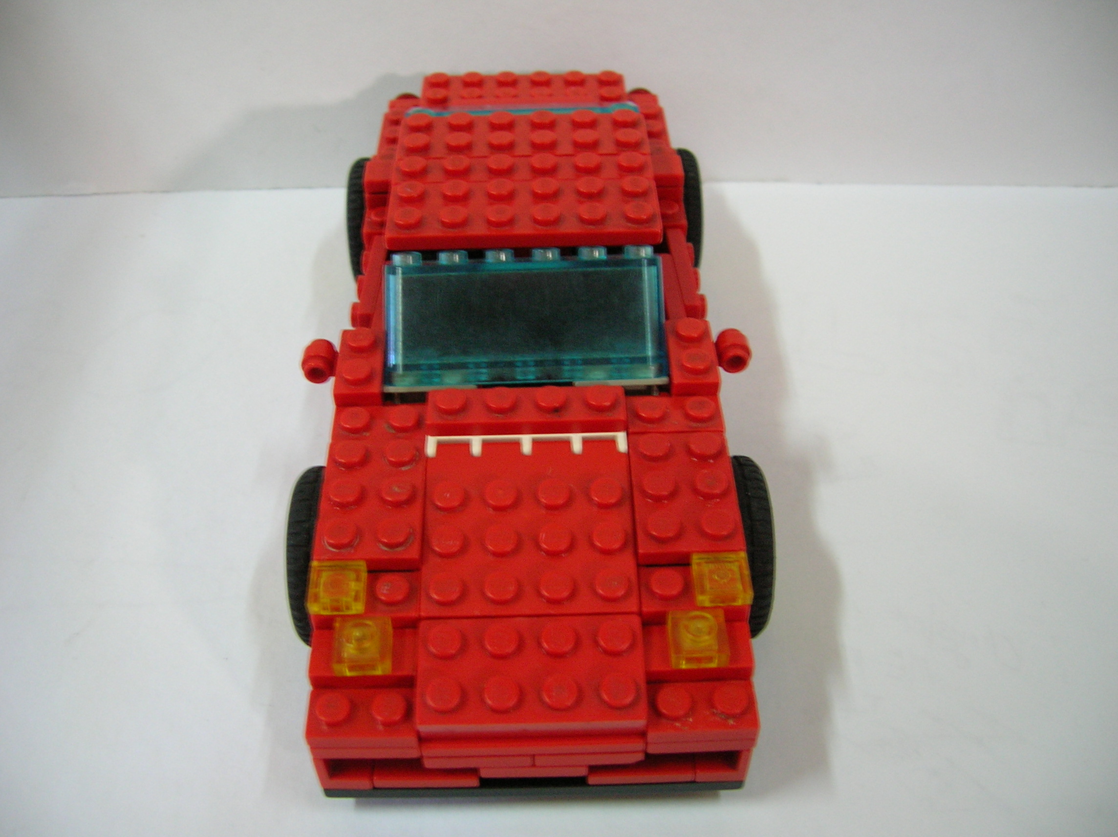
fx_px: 1097
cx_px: 559
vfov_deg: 41.7
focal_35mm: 34
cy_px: 418
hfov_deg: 54.0
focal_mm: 5.7
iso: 100
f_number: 2.9
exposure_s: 1/5.8
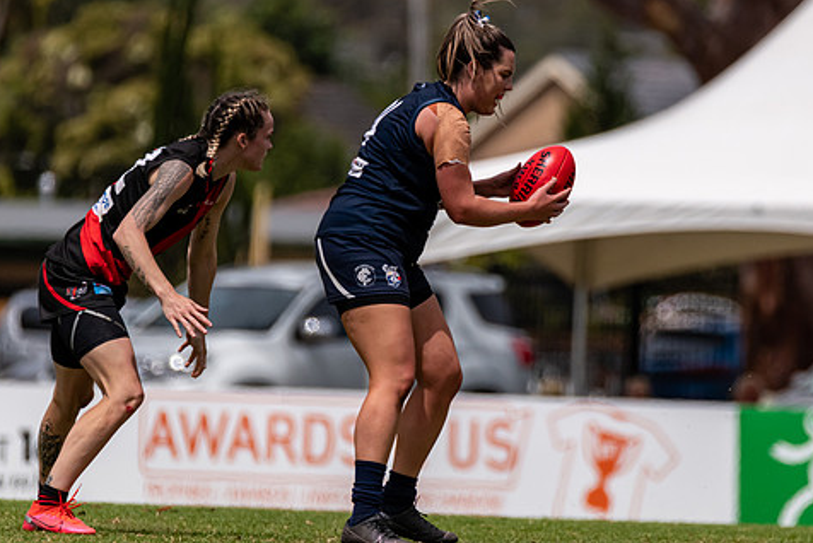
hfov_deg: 2.7
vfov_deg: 1.8
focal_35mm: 753
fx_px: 17015
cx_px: 504
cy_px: 282
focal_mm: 500
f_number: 6.3
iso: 800
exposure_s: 1/6400
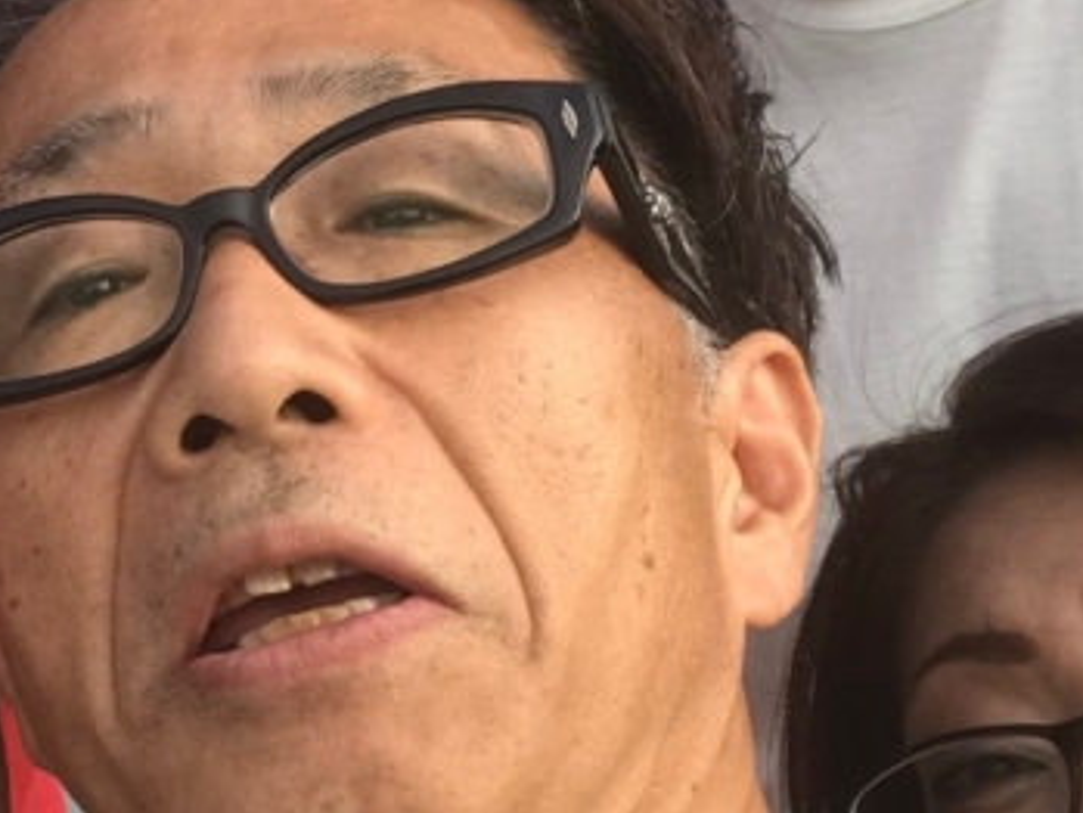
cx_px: 22
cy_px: 445
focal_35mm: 94
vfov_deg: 15.7
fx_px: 2942
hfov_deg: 20.3
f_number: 2.2
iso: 25
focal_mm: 2.87
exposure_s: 1/236
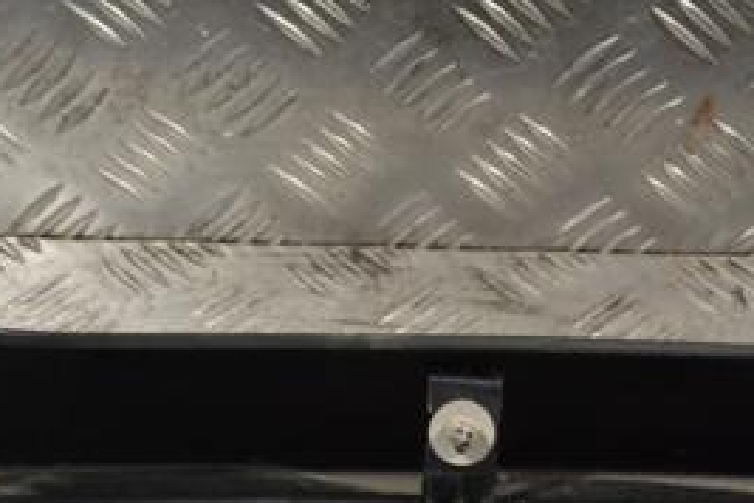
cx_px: 404
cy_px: 404
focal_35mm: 101
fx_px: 2115
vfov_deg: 13.5
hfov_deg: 20.2
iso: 3200
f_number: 9
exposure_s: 1/320
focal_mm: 30
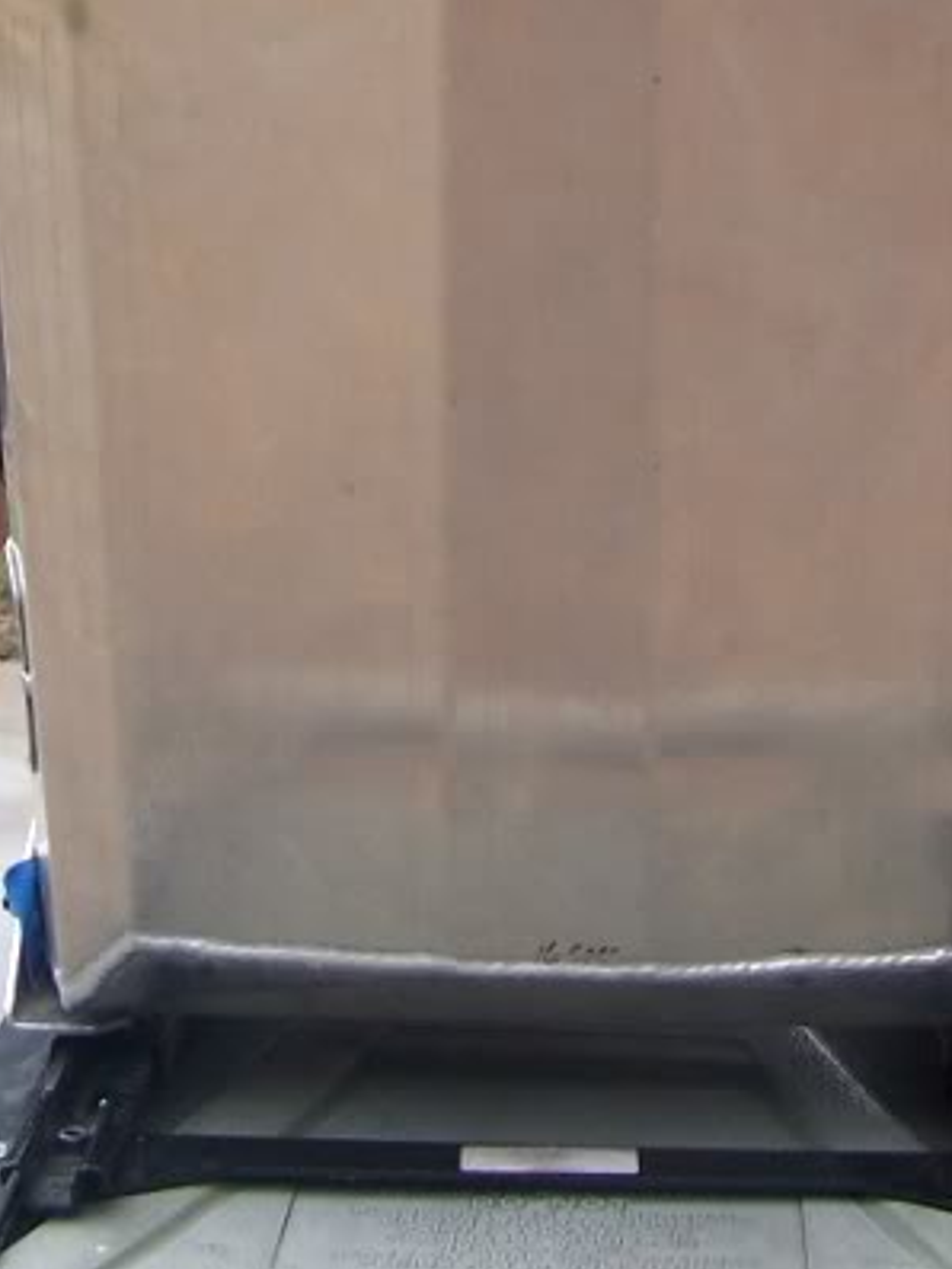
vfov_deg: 19.1
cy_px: -163
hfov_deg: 15.0
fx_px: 3592
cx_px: 712
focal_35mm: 98
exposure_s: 1/125
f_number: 2.8
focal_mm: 6.3
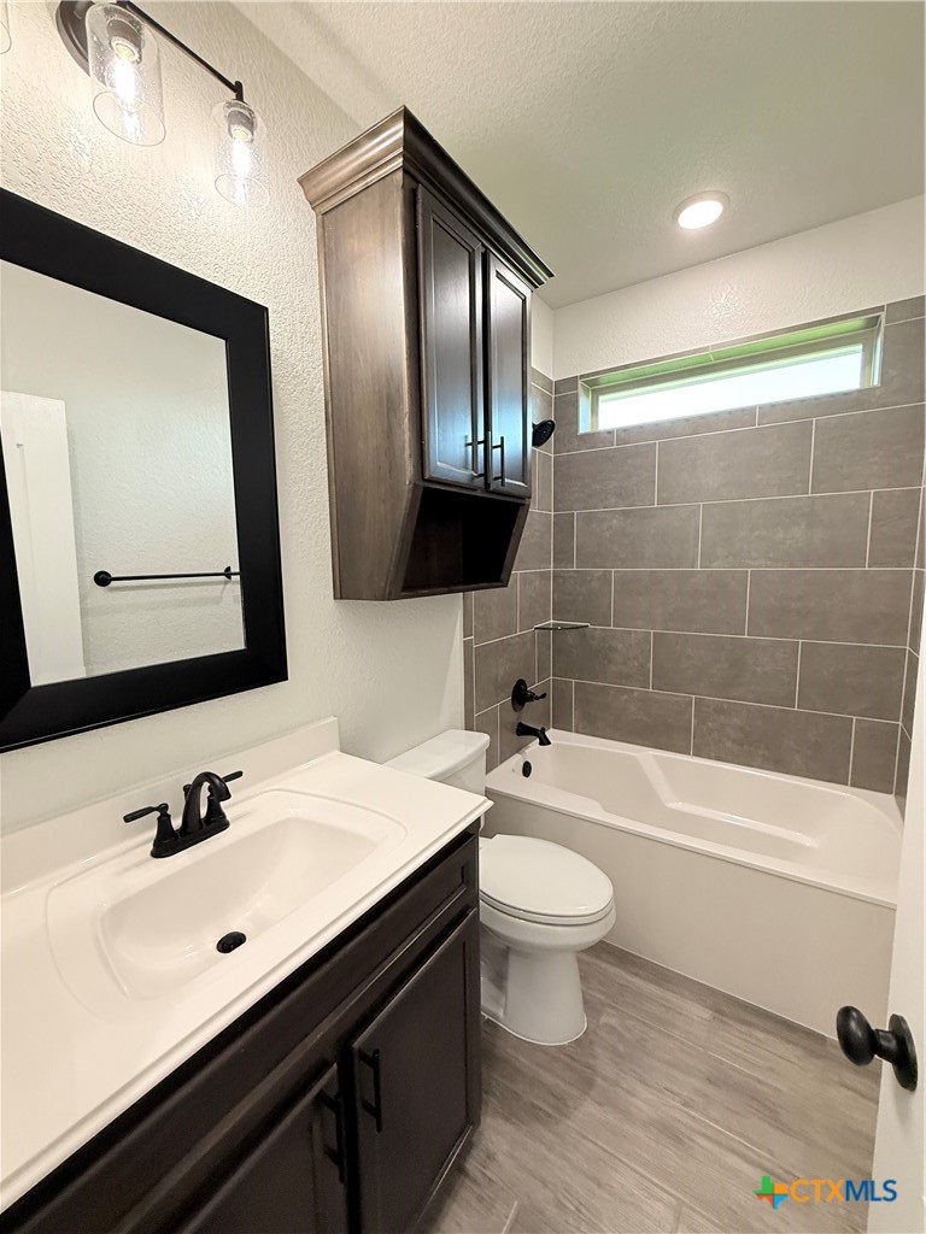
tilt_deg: -5.9
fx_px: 499
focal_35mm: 14
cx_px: 463
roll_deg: -1.0
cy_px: 617
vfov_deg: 102.1
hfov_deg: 85.7
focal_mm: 2.22
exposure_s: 1/120
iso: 320
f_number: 2.2
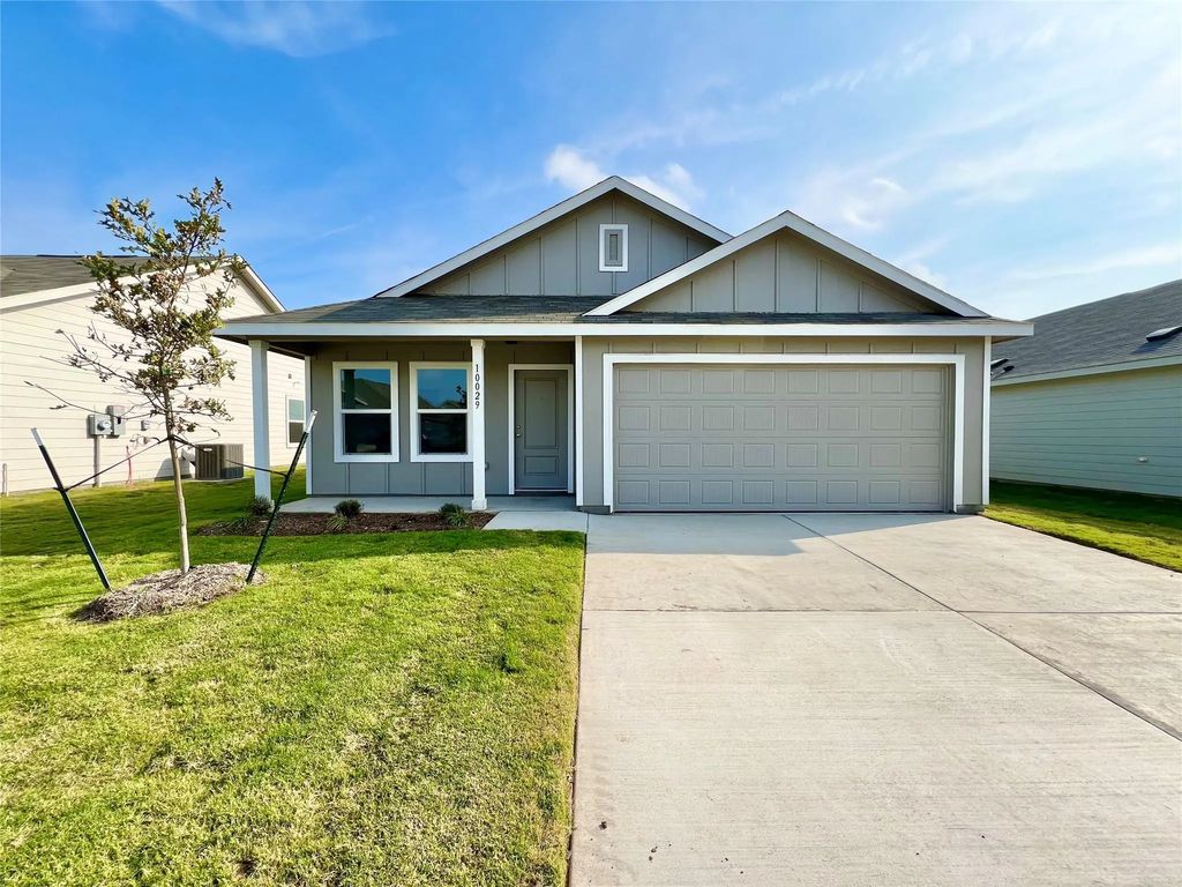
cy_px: 444
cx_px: 591
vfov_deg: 89.9
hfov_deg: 106.2
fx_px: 444
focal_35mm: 13
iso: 32
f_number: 1.8
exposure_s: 1/881
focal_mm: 1.57
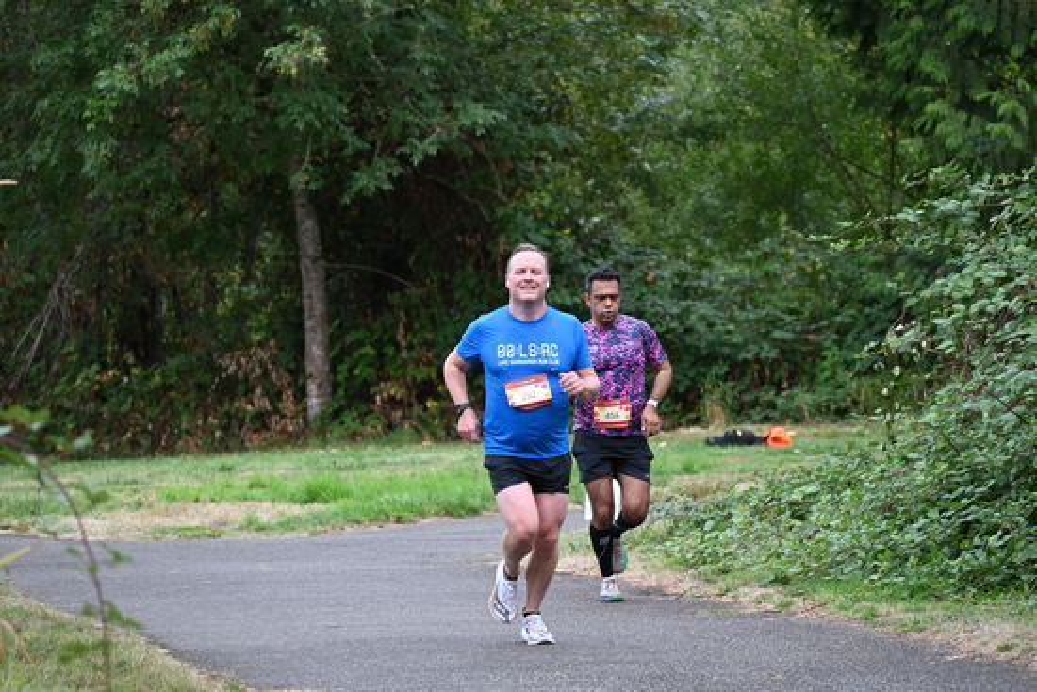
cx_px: 518
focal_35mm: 200
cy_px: 346
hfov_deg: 10.3
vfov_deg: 6.9
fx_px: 5762
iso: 560
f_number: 6.3
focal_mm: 200
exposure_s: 1/250
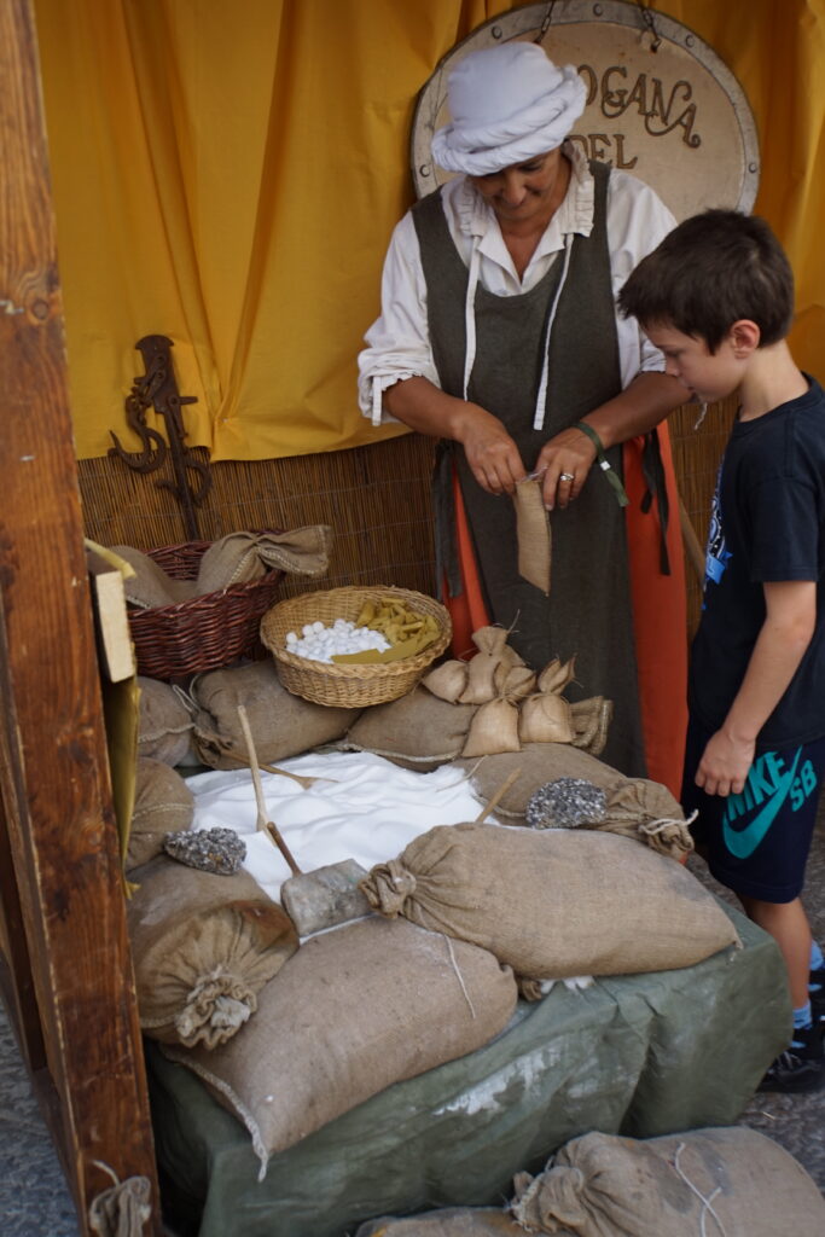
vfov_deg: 57.2
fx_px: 1134
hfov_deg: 40.0
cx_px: 412
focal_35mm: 33
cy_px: 618
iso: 100
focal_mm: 22
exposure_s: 1/80
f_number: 4.5
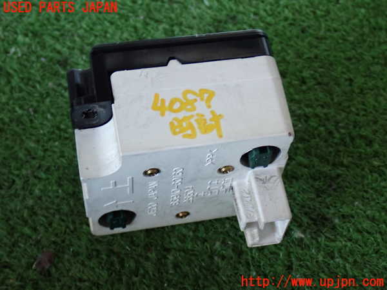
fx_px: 648
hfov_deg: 33.2
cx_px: 194
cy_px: 145
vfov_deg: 25.2
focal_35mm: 58
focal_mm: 10.35
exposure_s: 1/60
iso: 640
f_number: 3.5
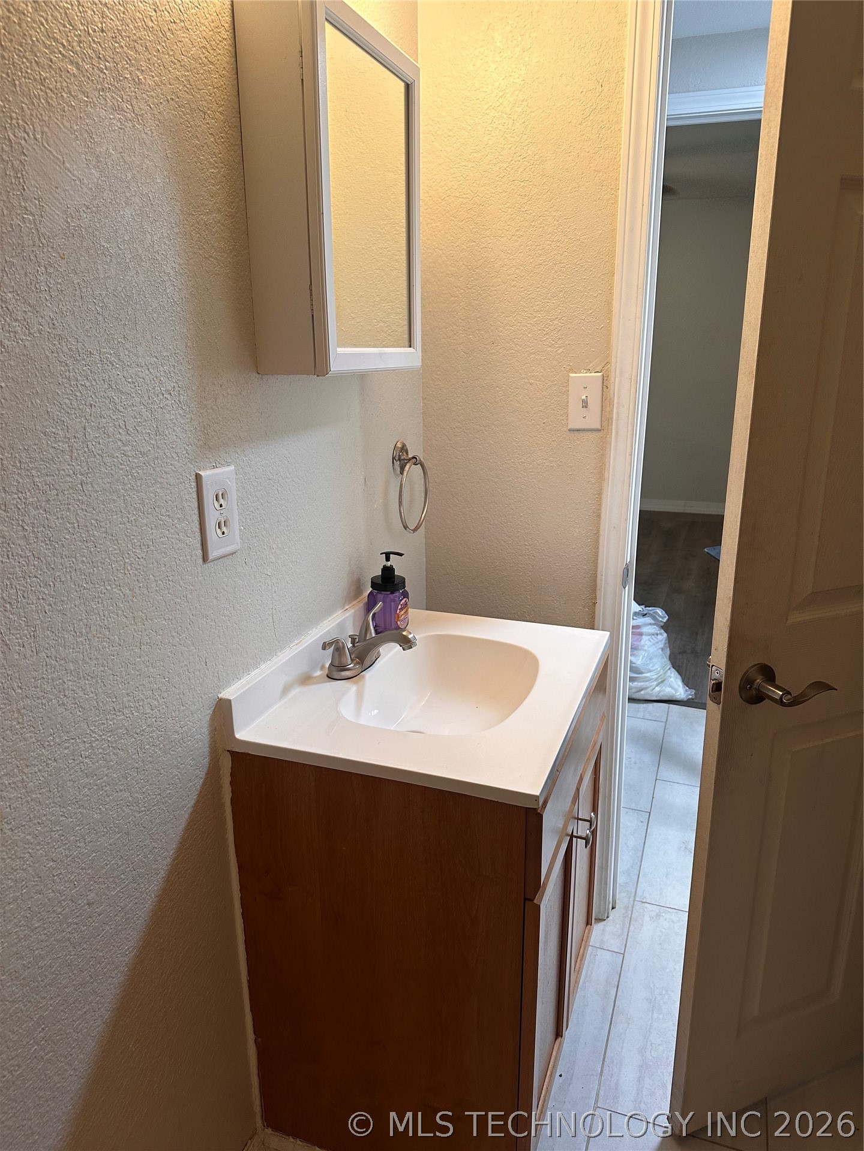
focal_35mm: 24
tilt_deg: -16.4
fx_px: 799
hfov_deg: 56.8
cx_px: 432
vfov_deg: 71.6
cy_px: 576
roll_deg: +0.2
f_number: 1.78
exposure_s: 1/60
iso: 160
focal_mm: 6.86
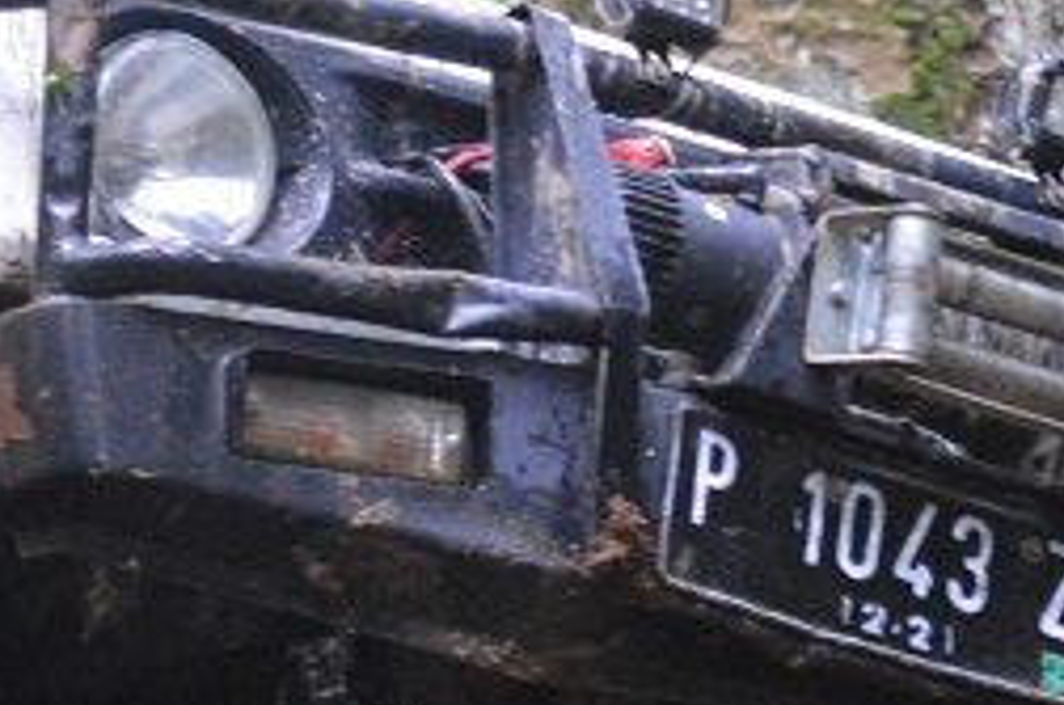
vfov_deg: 2.8
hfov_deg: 4.2
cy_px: 481
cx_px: 38
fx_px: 14425
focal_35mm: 489
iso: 3200
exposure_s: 1/200
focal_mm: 82
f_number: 4
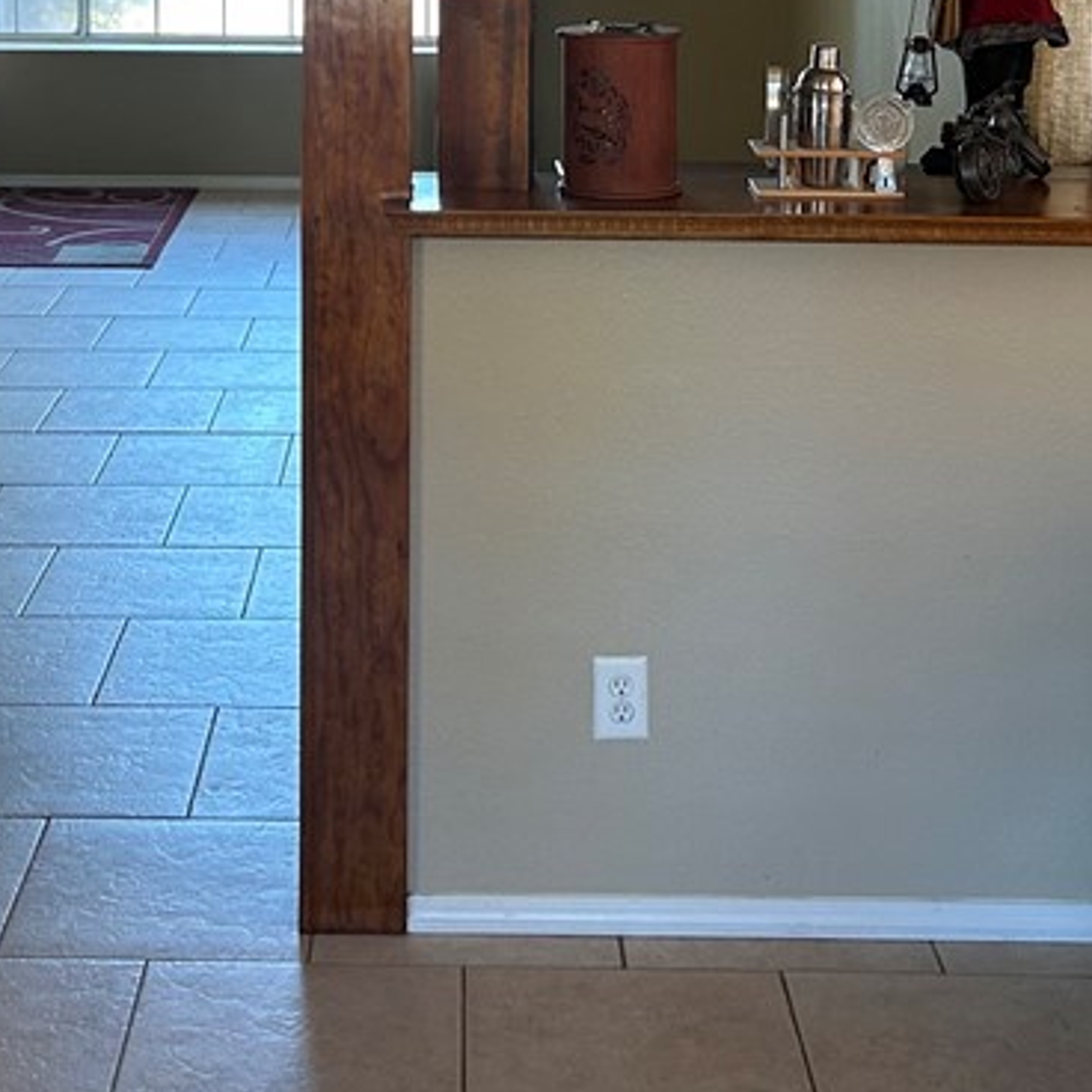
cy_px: 56
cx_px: 433
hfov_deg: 26.8
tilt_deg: -6.1
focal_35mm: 64
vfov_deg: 25.8
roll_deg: -0.6
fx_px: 2284
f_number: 1.5
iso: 125
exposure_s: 1/73
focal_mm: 5.7
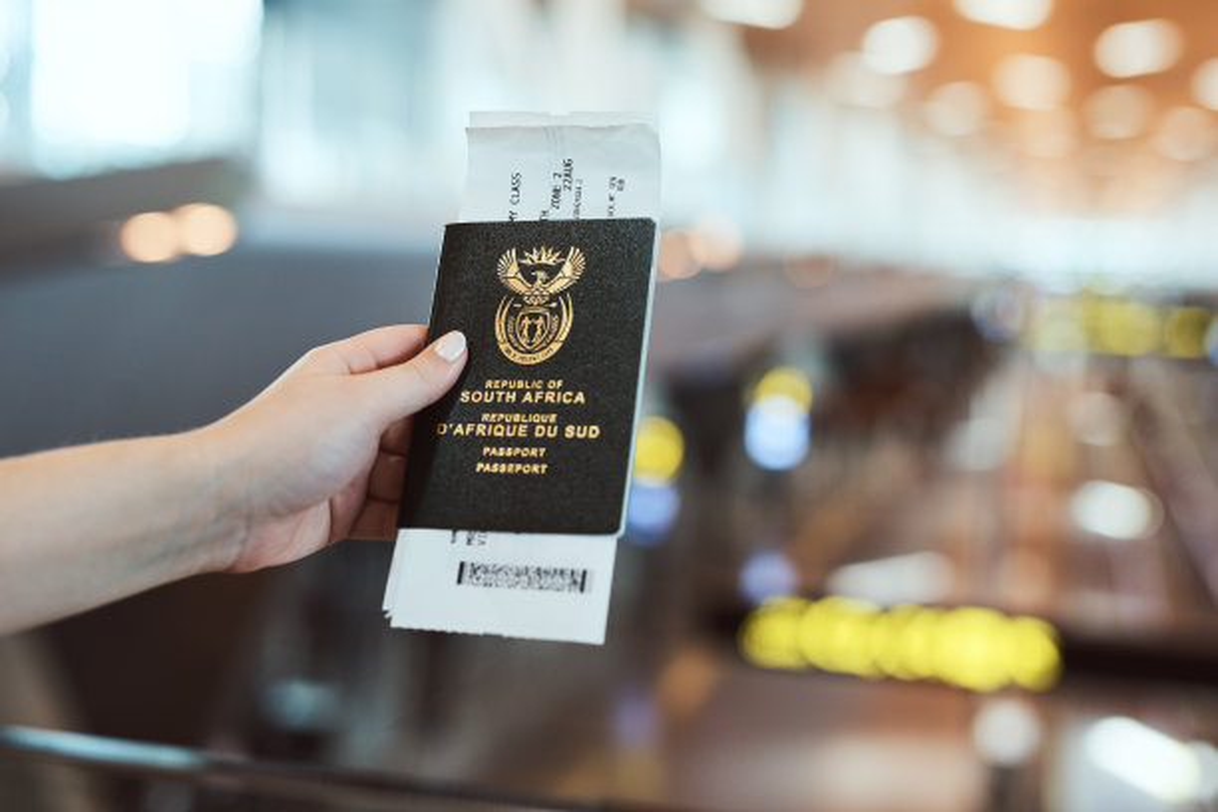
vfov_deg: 27.0
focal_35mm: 50
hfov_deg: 39.6
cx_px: 609
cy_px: 406
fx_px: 1692
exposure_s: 1/200
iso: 500
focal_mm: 50
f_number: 2.2
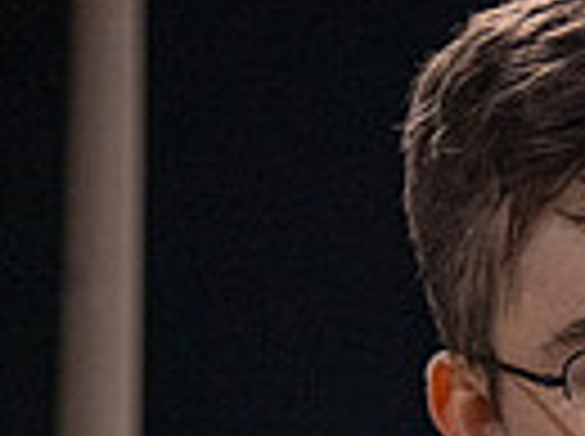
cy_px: 843
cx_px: 734
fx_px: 1737
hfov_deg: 18.0
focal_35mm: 103
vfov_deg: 12.7
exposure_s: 1/500
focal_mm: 24
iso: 2000
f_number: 3.2
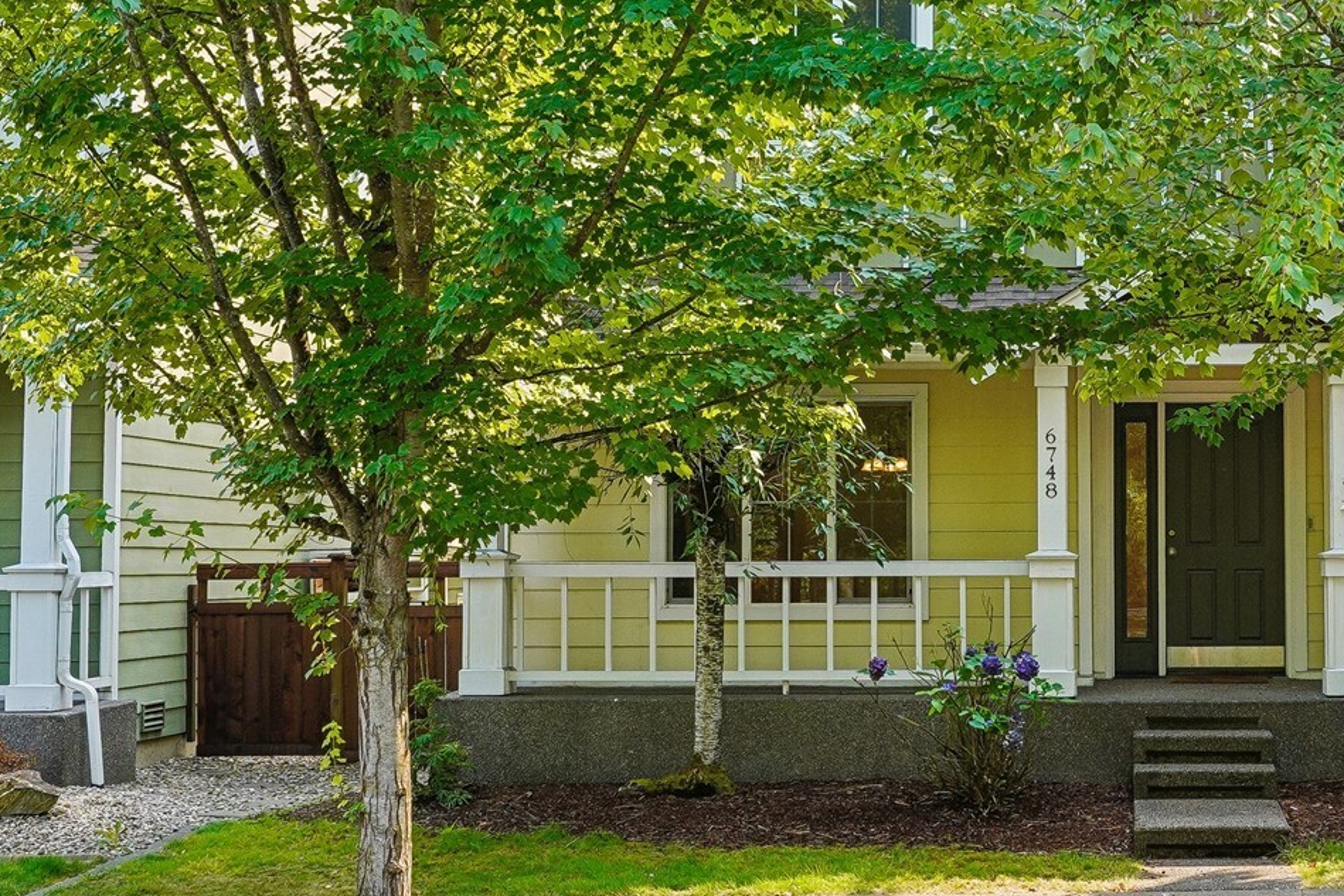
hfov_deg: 32.4
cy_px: 423
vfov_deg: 23.0
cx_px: 1186
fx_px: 2203
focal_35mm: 59
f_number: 8
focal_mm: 22
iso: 400
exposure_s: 1/125
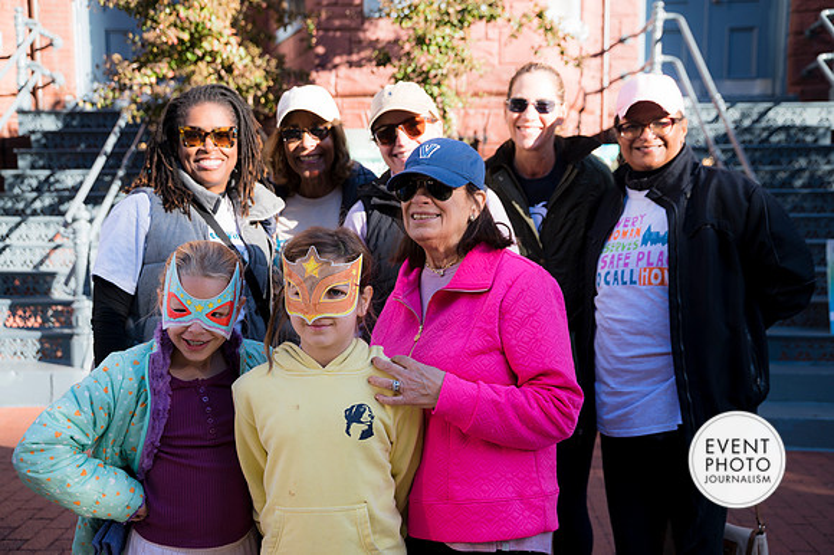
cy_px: 278
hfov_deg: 50.7
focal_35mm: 38
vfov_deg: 35.0
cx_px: 417
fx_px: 880
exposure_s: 1/250
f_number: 4
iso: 110
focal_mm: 38
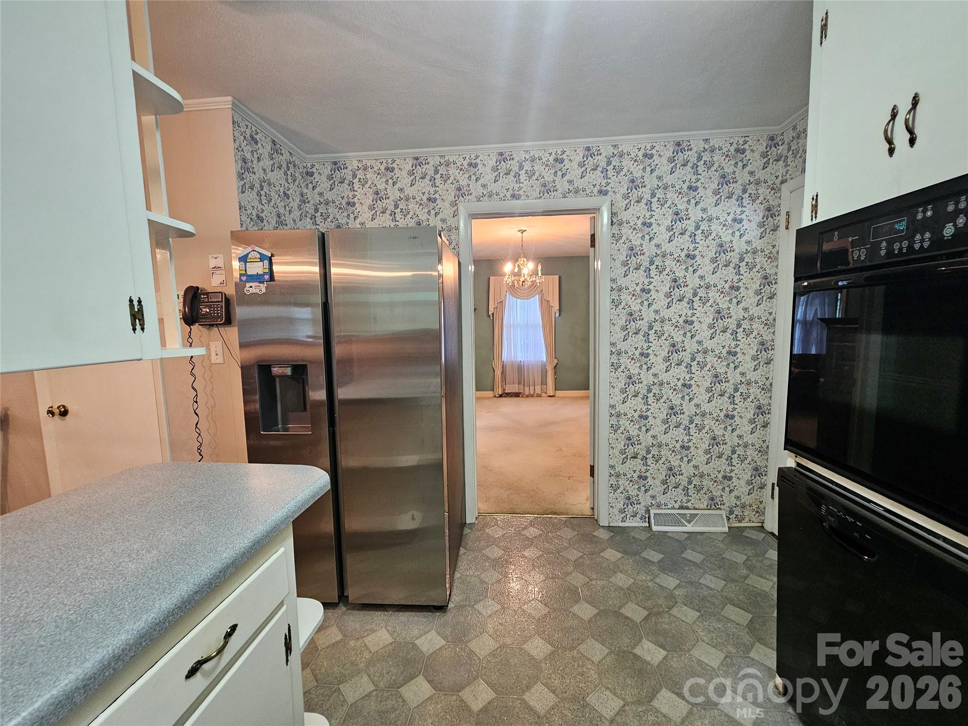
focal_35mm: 13
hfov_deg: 106.2
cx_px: 484
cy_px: 363
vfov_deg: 89.9
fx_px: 364
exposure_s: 1/40
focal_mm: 2.2
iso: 320
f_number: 2.2
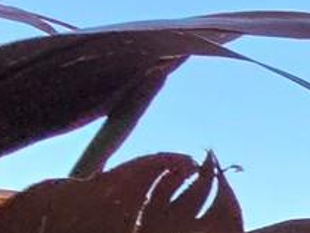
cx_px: 1140
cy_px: 609
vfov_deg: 11.5
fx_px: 888
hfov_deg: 9.0
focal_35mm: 99
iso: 160
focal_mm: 2.2
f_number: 2.2
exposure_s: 1/2000
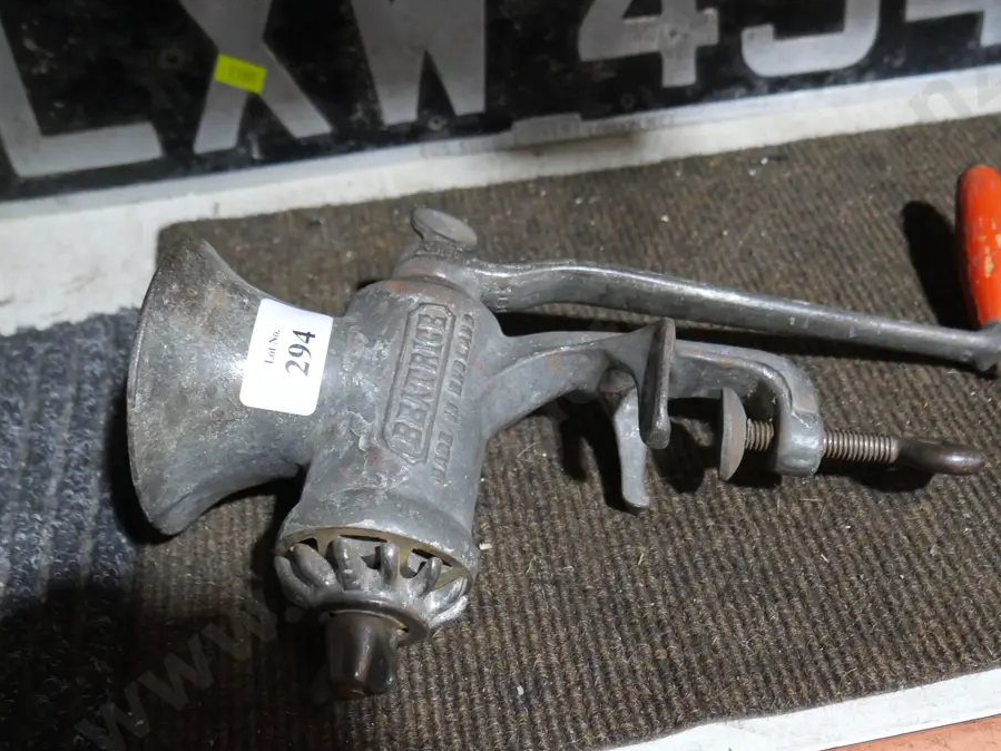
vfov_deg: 35.1
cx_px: 542
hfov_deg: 45.7
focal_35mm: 41
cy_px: 404
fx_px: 1185
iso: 2000
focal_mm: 18
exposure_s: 1/125
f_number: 4
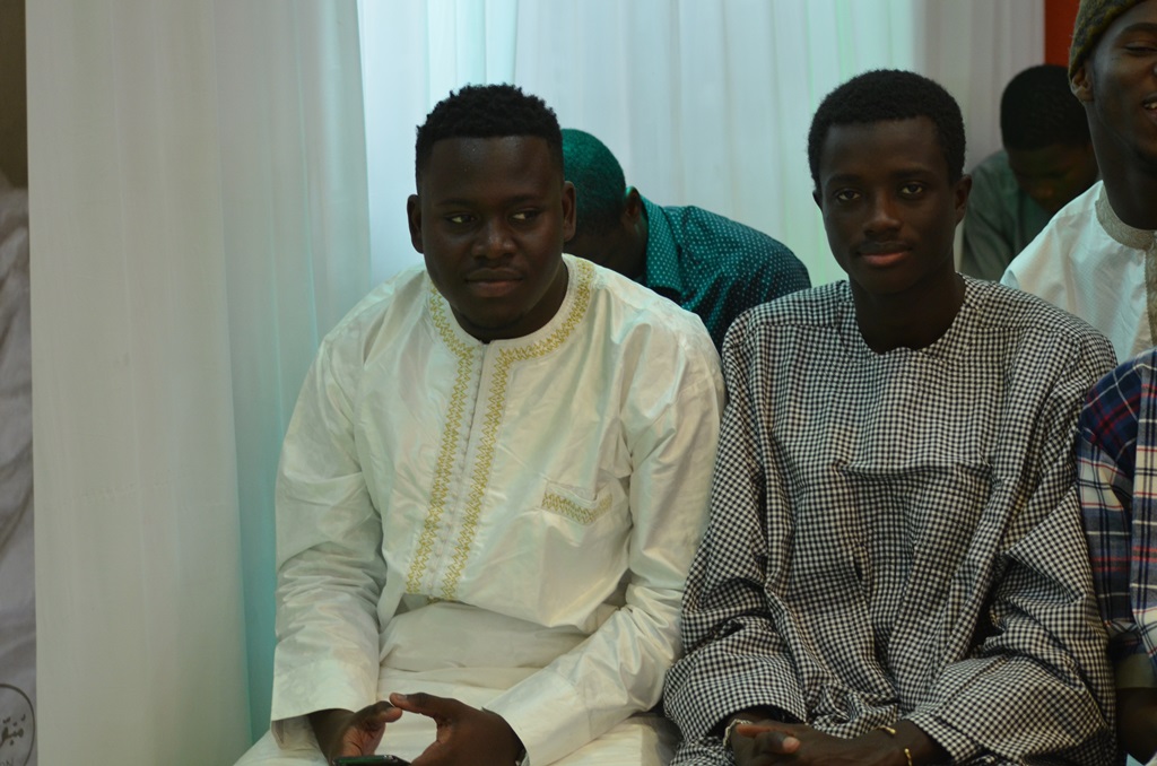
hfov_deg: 19.5
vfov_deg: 13.0
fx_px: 3367
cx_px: 578
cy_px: 383
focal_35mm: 105
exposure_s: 1/125
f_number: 4
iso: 900
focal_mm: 70
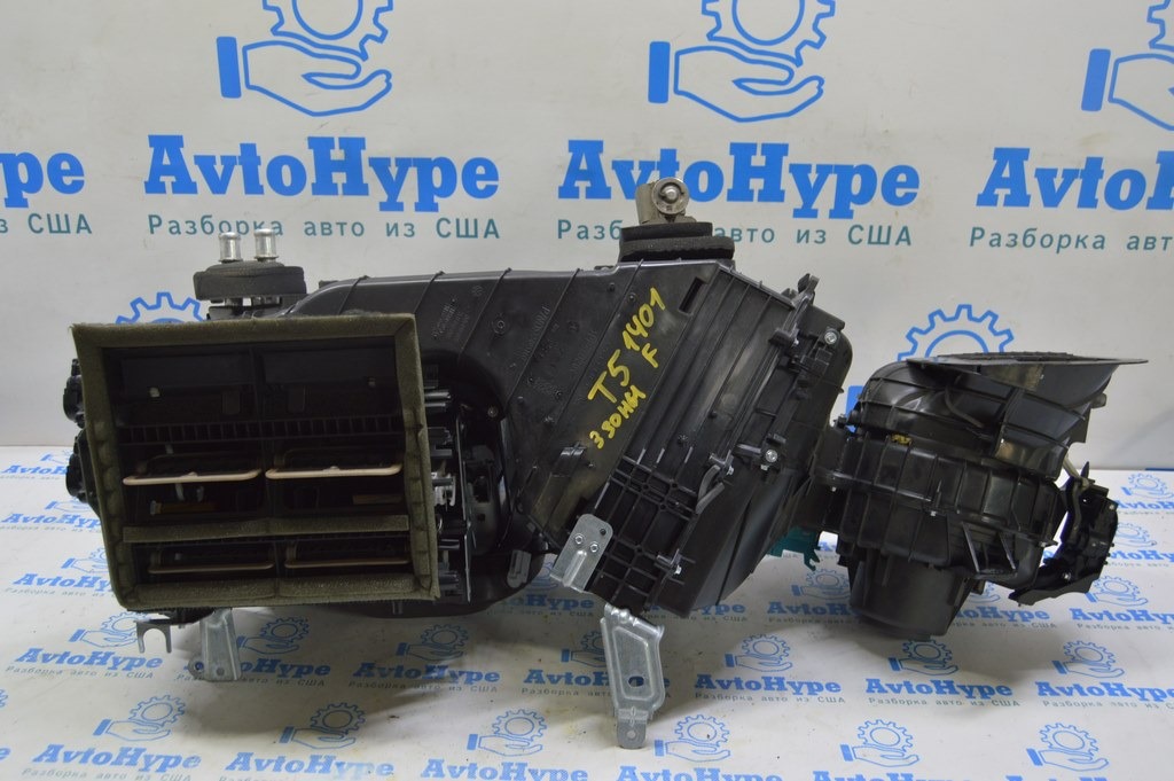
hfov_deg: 62.0
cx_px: 587
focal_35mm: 30
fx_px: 978
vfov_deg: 43.5
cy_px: 390
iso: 400
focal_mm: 20
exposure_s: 1/20
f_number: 5.6
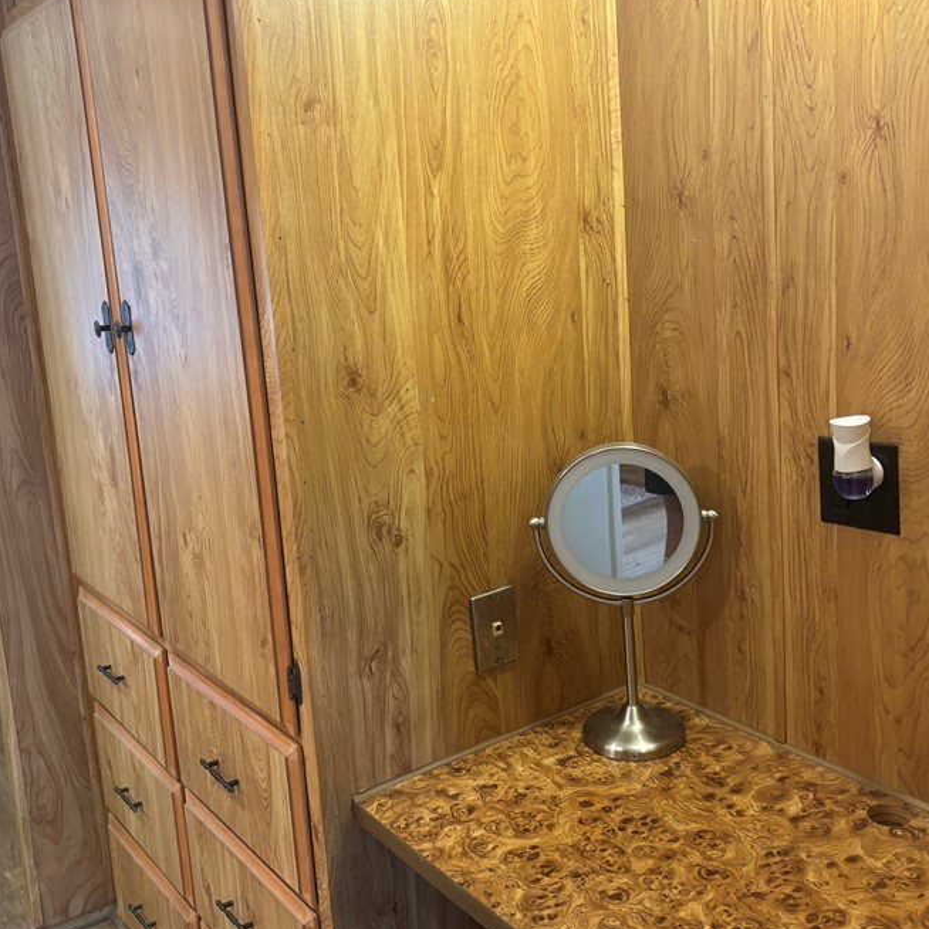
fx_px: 1093
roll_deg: +3.9
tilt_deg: -9.7
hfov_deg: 46.0
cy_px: 425
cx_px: 452
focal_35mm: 36
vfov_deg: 46.0
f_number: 1.6
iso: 250
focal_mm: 5.96
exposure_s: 1/60
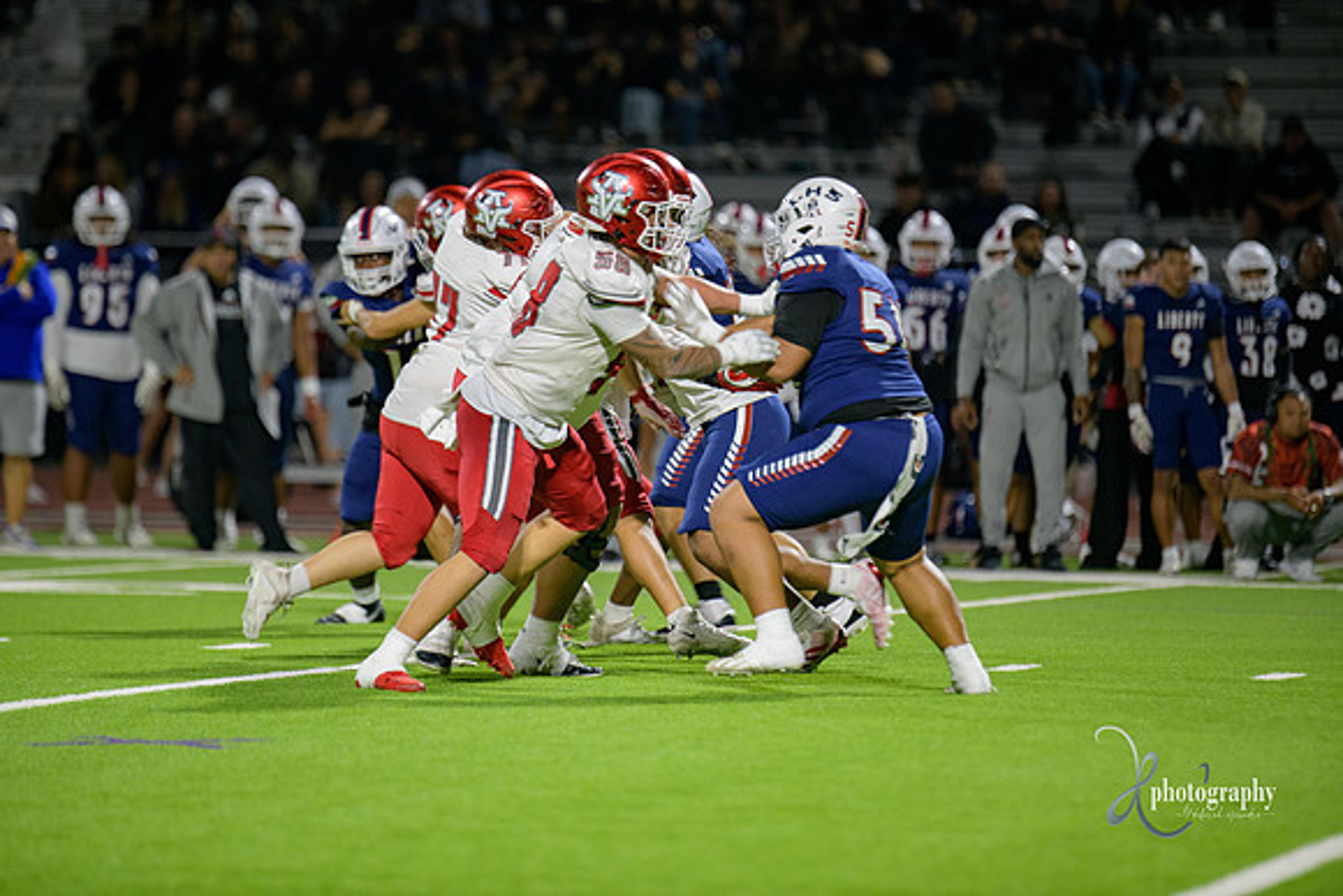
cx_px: 672
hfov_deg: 6.9
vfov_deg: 4.6
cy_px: 448
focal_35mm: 300
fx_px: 11194
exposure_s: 1/250
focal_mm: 300
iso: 2000
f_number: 2.8
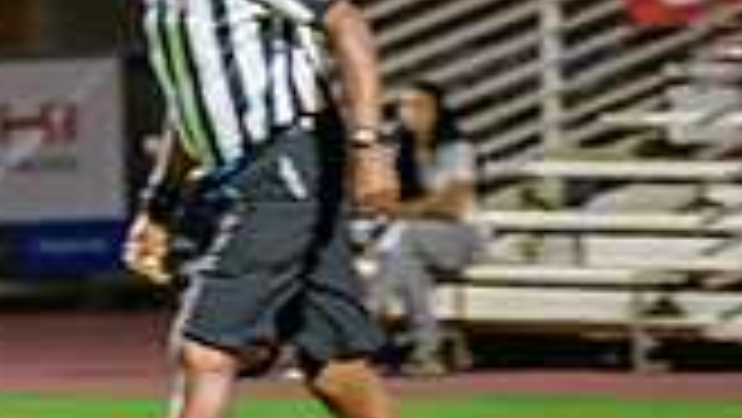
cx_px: -382
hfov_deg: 2.9
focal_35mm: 735
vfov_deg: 1.7
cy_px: 101
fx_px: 14468
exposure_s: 1/250
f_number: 2.8
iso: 1600
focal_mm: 200
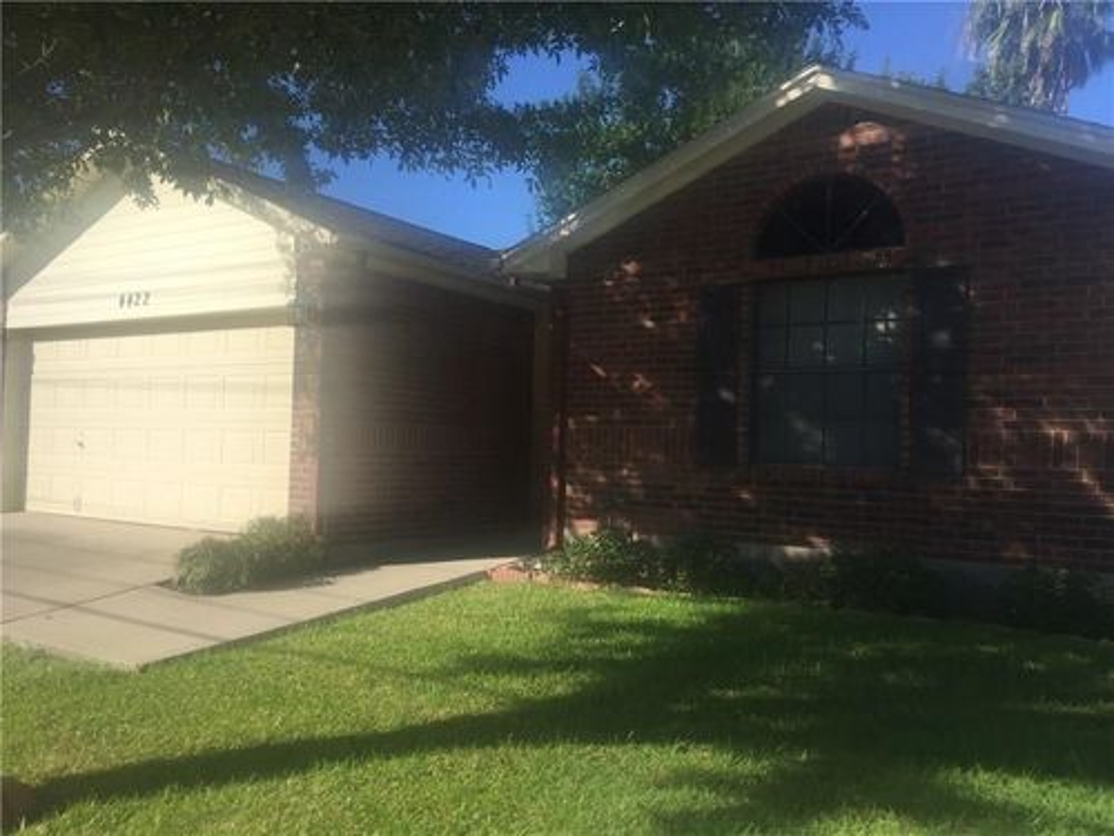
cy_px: 418
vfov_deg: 48.2
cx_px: 557
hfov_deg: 61.7
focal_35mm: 29
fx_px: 933
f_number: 2.2
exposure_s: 1/1883
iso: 32
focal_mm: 4.15
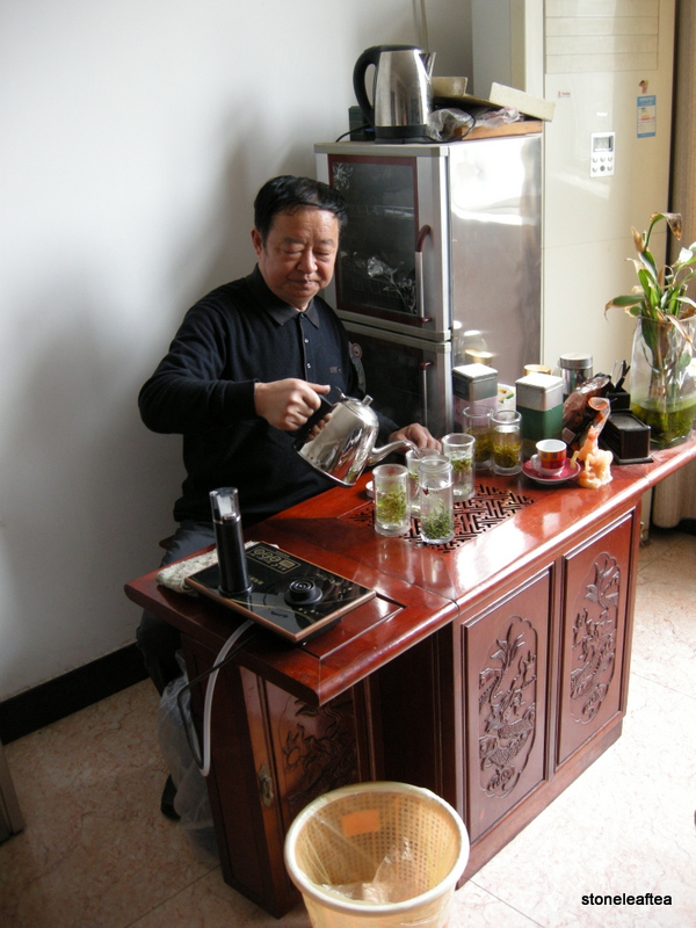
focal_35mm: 35
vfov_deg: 52.6
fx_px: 938
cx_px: 348
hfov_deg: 40.7
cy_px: 464
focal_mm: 7.5
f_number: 2.7
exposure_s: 1/67.2
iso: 212
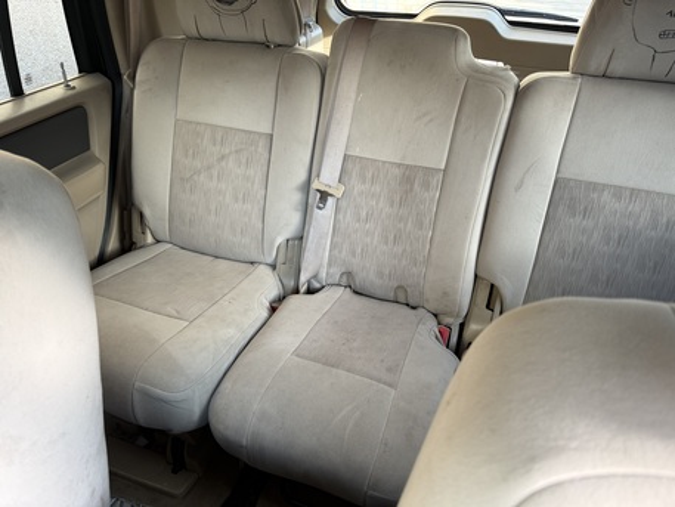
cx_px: 338
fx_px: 468
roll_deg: +1.4
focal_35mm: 24
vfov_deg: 56.8
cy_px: 254
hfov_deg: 71.6
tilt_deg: -32.6
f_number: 1.78
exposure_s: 1/121
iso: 125
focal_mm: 6.76
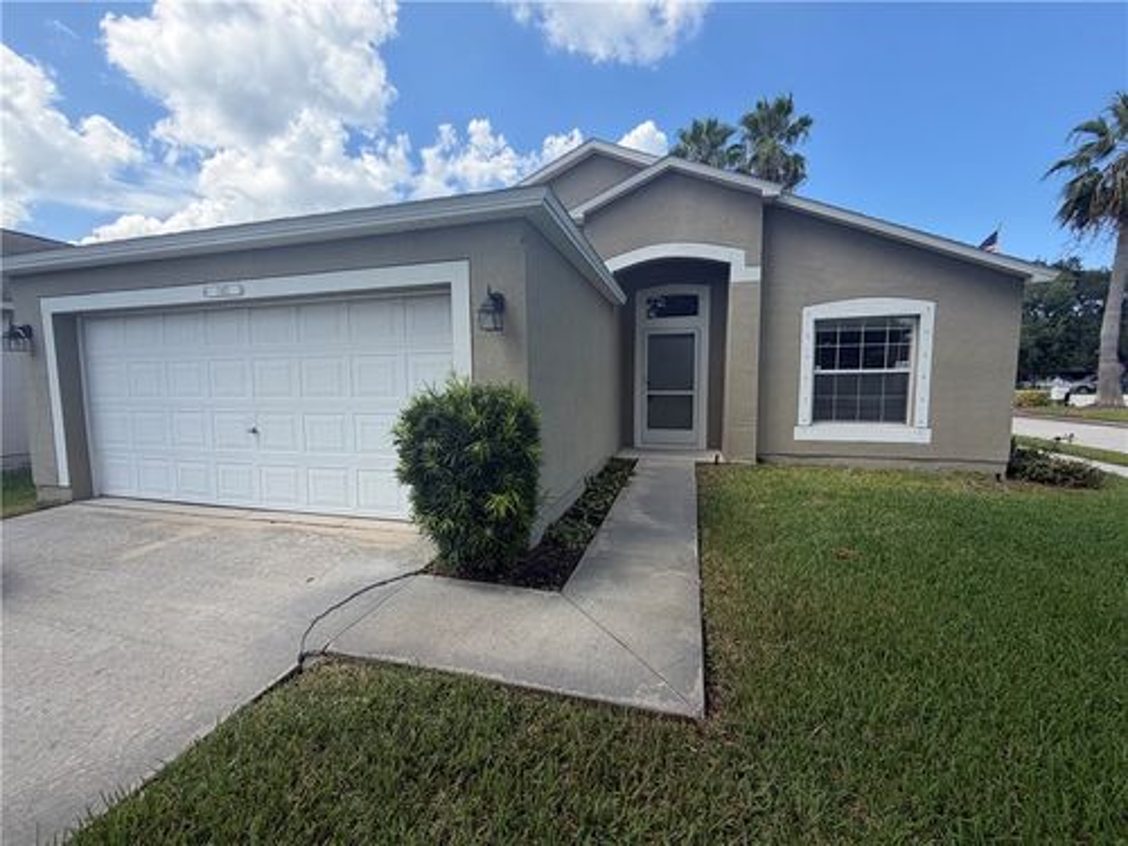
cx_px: 564
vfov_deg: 85.7
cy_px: 423
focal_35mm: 14
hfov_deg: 102.1
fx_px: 456
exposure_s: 1/770
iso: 40
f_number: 2.2
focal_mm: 2.22
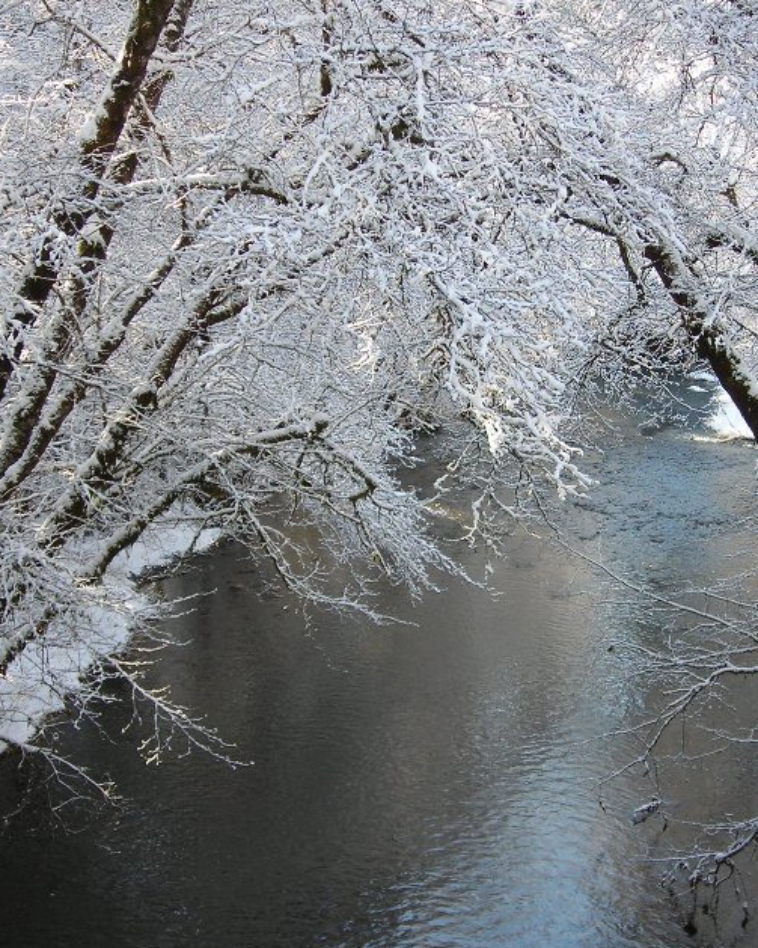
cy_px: 460
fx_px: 1655
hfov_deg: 25.8
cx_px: 443
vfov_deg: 32.0
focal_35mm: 59
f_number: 3.2
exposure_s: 1/99.1
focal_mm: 6.3
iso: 50
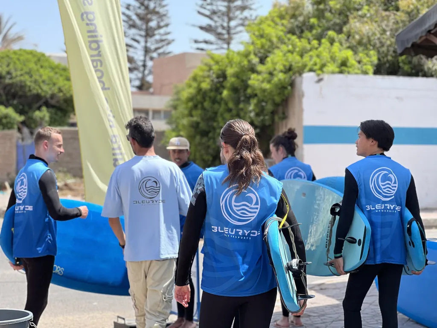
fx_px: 972
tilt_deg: +0.5
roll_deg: -0.6
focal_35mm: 77
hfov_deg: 25.3
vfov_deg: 19.1
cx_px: 218
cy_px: 164
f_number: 2.8
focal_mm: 9
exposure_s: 1/236
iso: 25
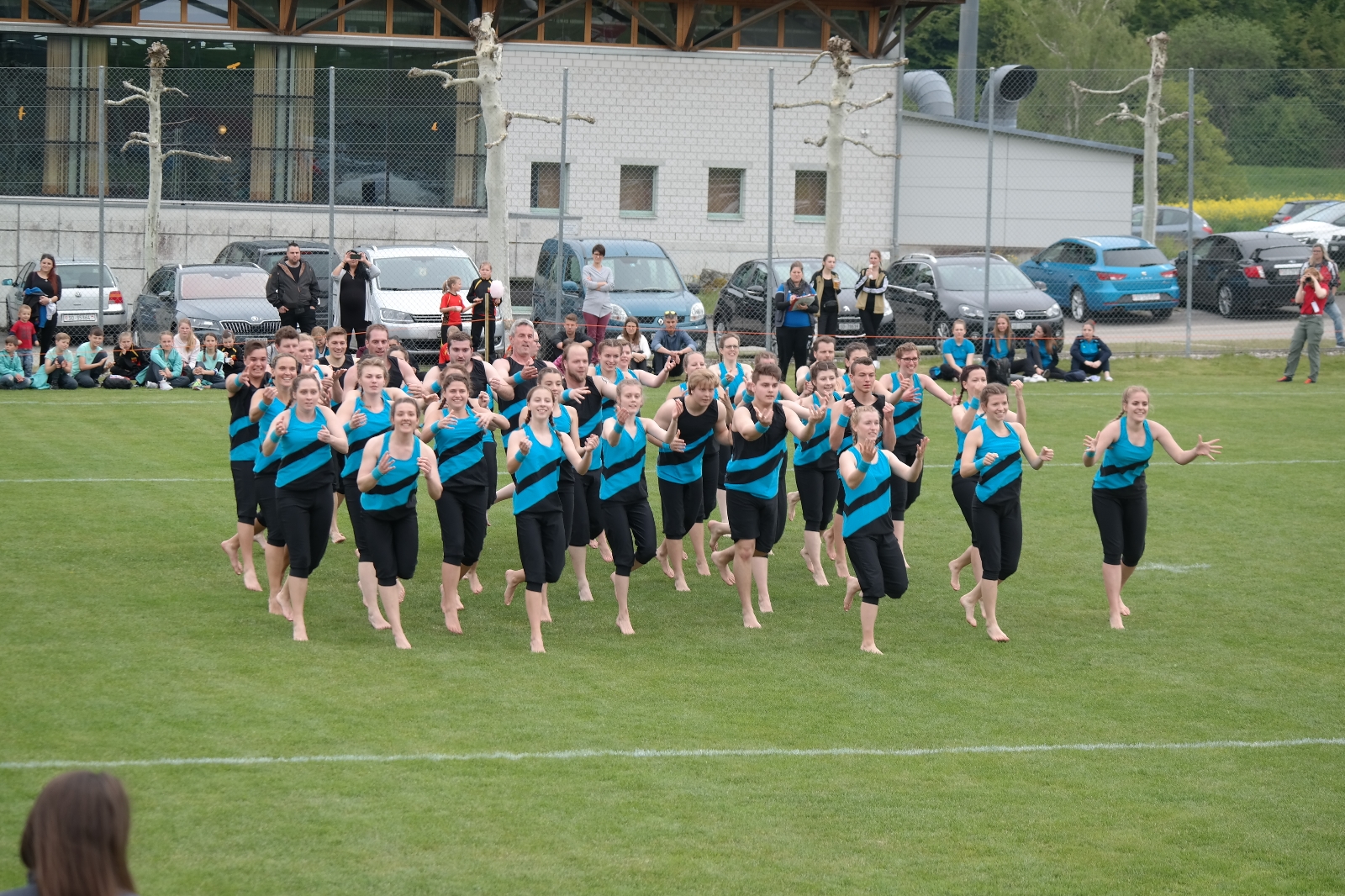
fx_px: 3997
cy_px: 448
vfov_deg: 12.8
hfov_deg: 19.1
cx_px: 672
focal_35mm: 107
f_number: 4.5
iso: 100
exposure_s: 1/250
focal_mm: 70
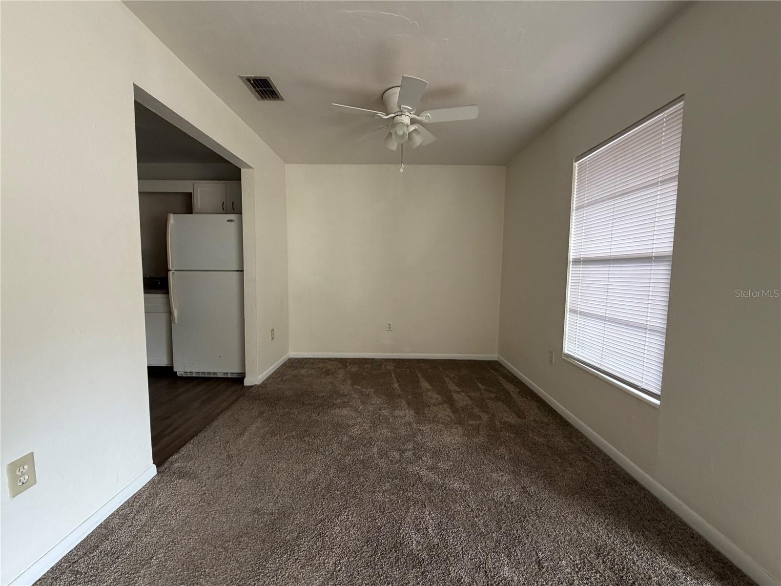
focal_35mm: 14
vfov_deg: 85.7
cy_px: 293
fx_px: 316
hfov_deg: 102.1
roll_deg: -0.4
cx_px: 390
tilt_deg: -3.3
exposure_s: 1/83
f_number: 2.2
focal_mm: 2.22
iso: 320
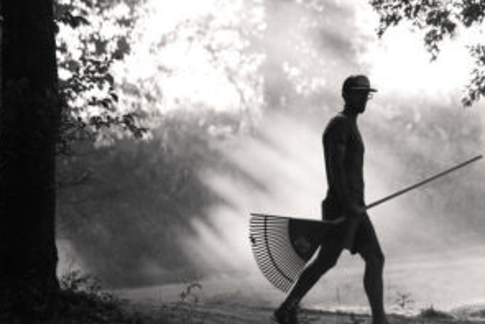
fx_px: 5256
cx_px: 434
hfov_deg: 5.3
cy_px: 117
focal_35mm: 390
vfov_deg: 3.5
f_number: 2.8
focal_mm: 192
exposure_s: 1/400
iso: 400
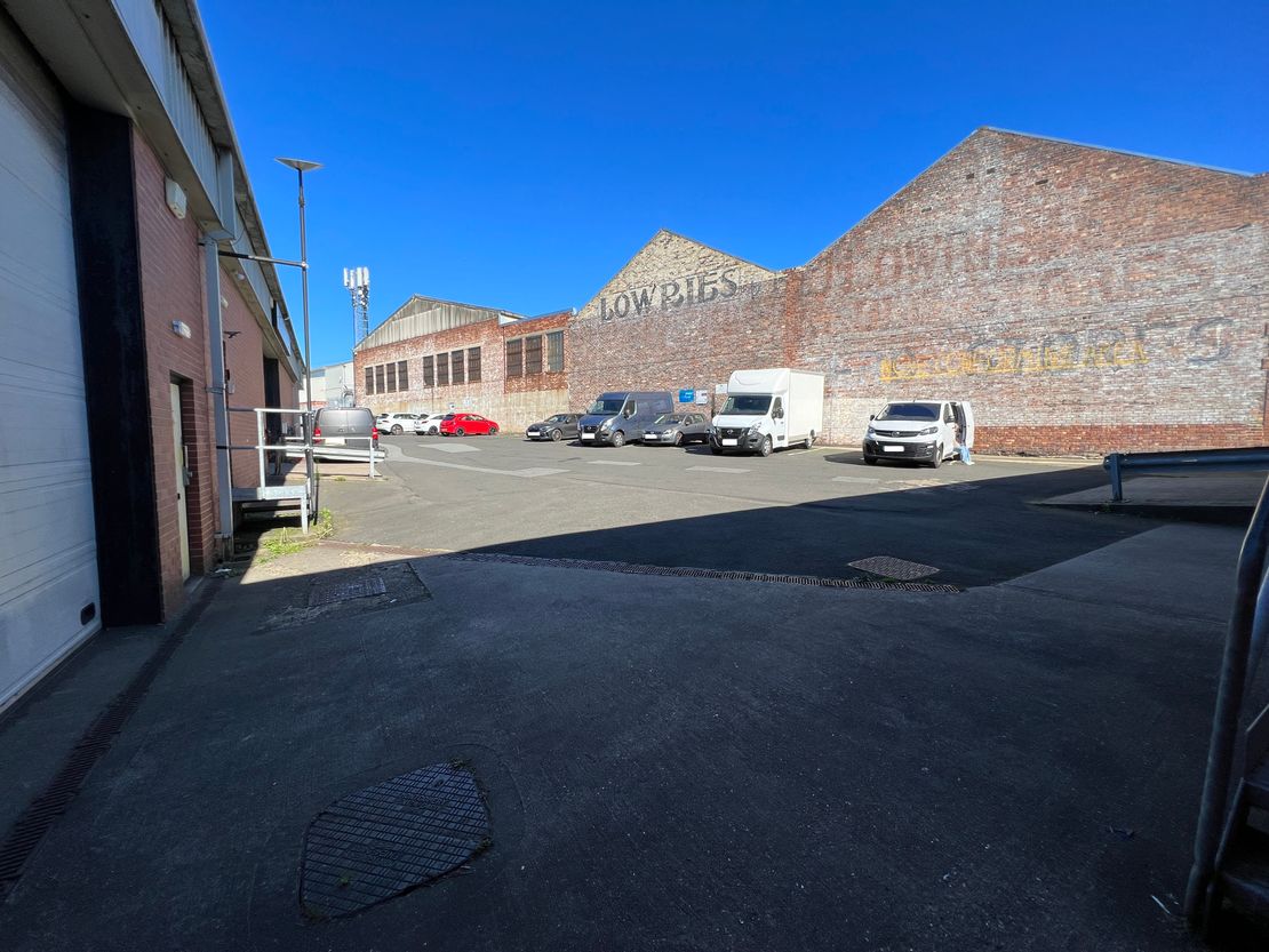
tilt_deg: -4.9
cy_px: 476
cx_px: 634
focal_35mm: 13
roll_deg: +0.3
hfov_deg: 106.2
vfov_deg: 89.9
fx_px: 477
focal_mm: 1.57
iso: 32
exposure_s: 1/1033
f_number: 1.8
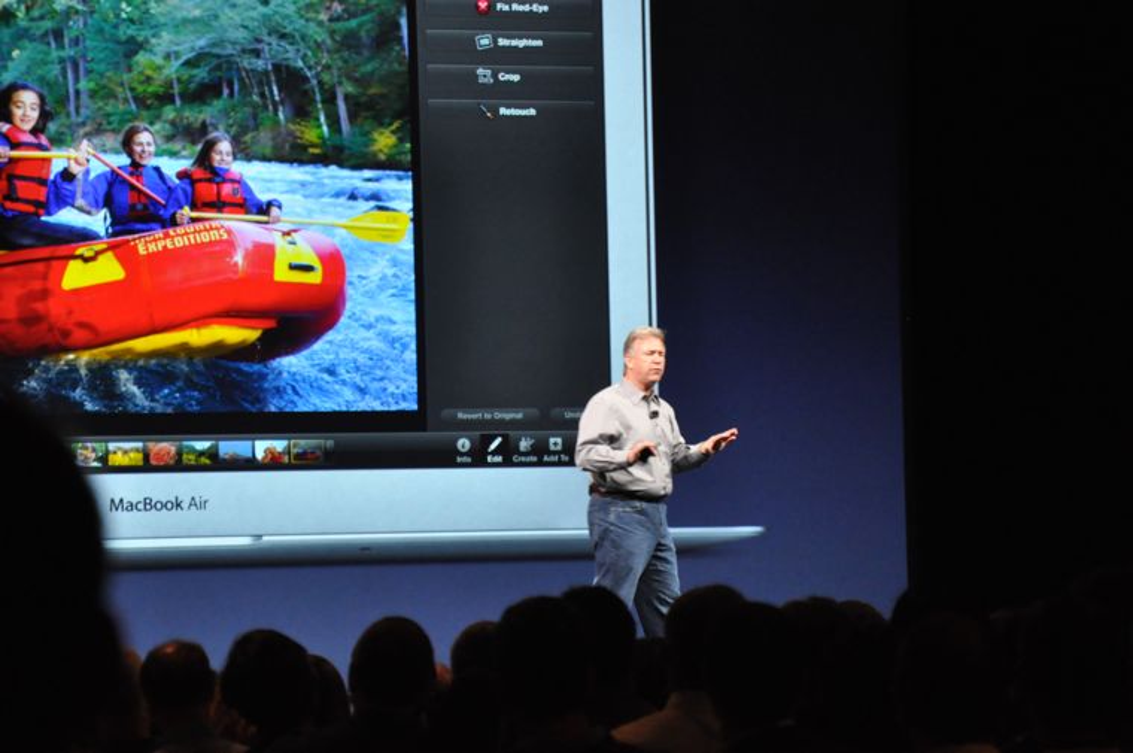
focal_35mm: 158
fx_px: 4951
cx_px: 566
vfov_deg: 8.7
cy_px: 376
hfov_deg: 13.1
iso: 1600
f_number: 5.6
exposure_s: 1/40
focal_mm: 105
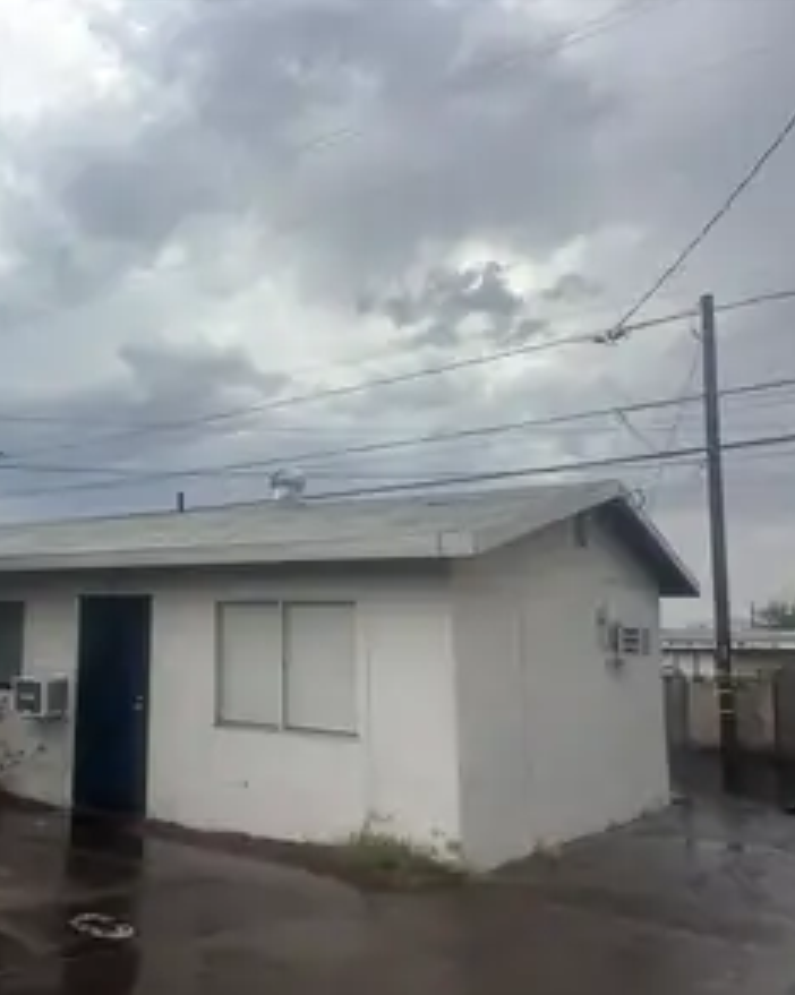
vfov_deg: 55.7
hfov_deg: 44.0
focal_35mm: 32
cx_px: 183
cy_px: 499
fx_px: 942
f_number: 1.78
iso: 80
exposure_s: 1/4310
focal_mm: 6.76
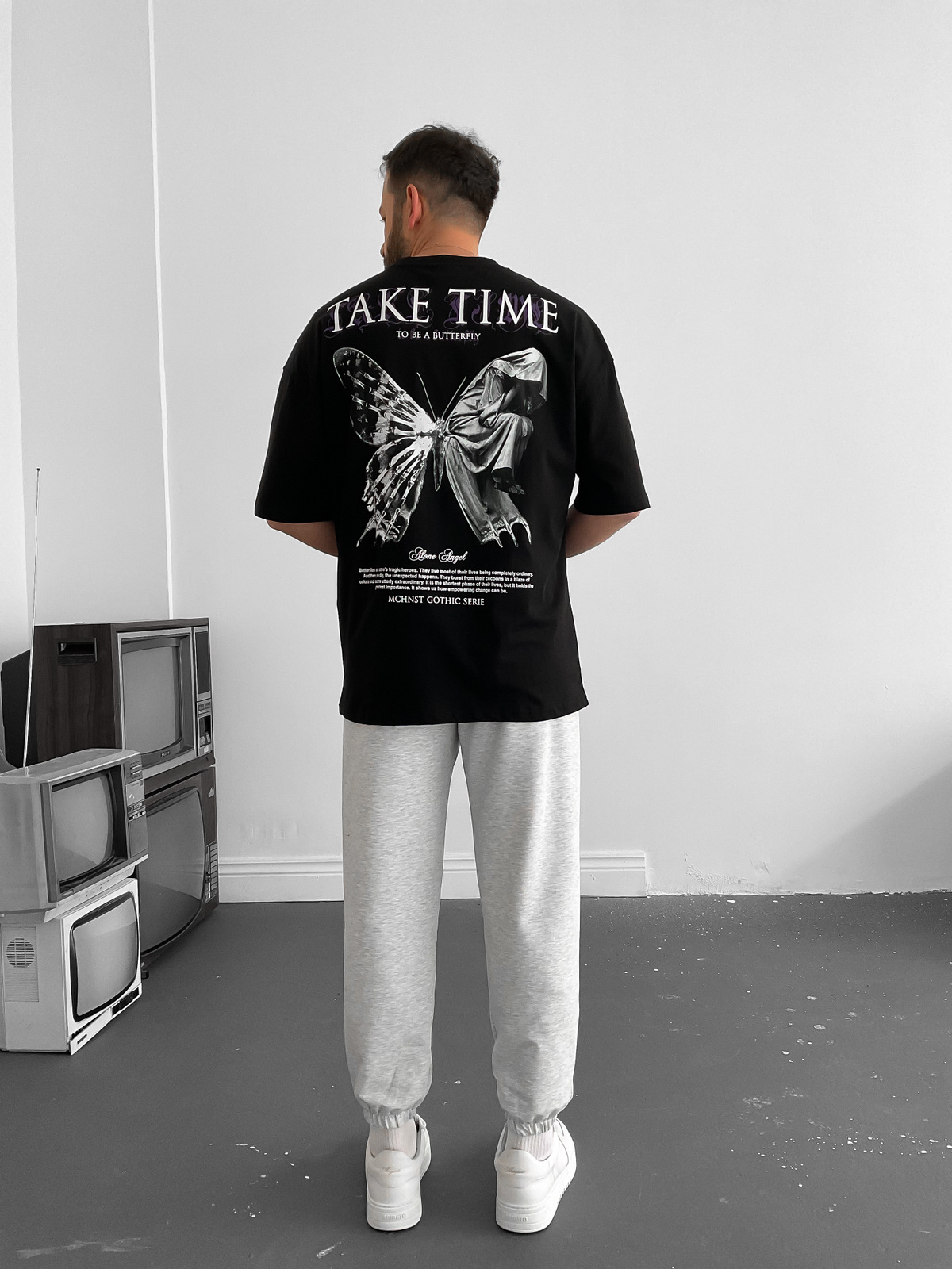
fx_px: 1063
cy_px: 634
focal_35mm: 29
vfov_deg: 61.7
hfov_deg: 48.2
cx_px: 476
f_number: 1.8
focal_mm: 3
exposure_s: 1/75
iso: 64
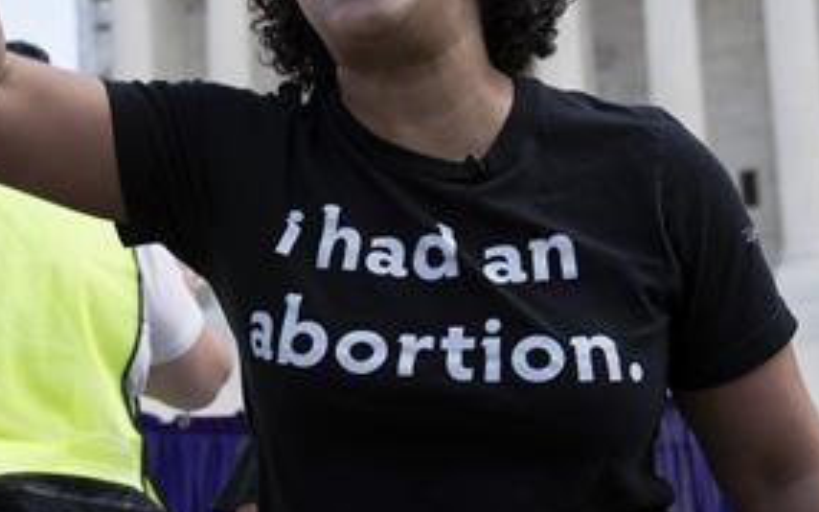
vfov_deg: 18.1
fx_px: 1607
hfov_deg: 28.4
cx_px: 273
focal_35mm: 72
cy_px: 229
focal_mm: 31
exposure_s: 1/400
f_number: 3.5
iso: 100
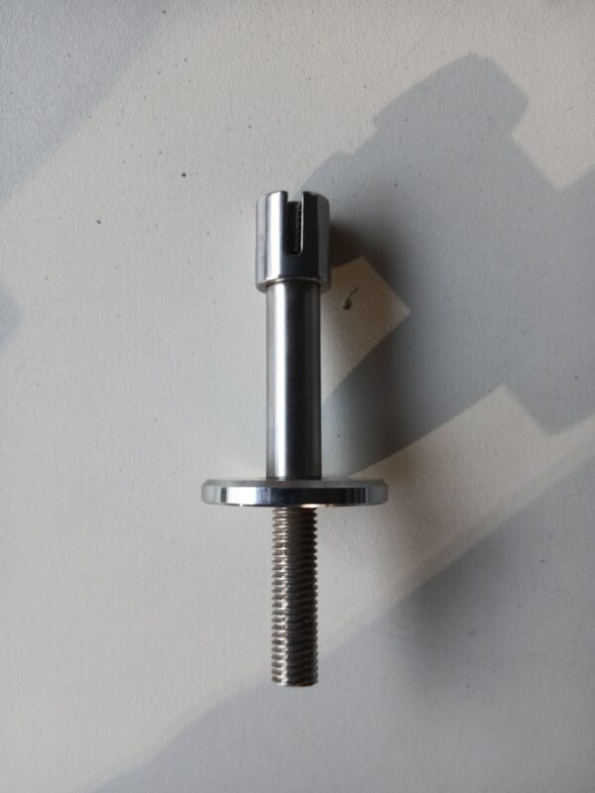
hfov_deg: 53.1
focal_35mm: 26
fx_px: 596
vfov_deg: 67.3
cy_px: 396
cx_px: 298
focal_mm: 3.98
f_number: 1.8
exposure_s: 1/50
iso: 50
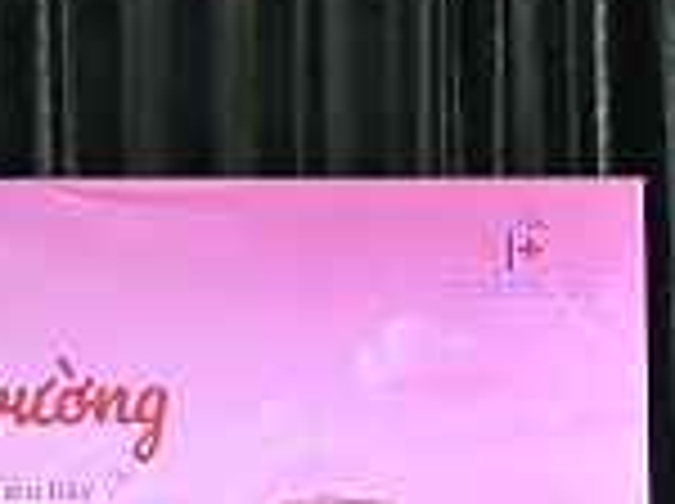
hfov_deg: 7.2
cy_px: 1192
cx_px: -405
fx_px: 5295
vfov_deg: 5.3
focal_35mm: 272
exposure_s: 1/200
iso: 125
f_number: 3.2
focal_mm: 29
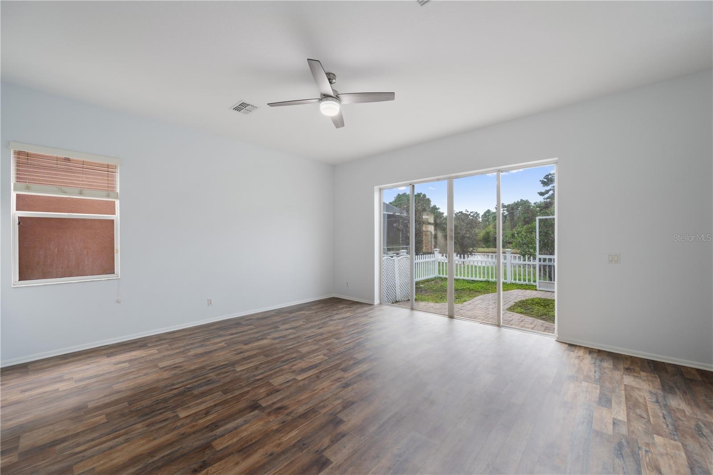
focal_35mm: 14
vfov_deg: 81.2
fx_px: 277
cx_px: 356
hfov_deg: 104.3
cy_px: 238
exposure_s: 1/6
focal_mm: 14
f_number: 7.1
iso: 200
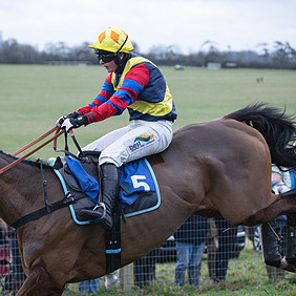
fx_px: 1867
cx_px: 203
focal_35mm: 193
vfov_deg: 9.1
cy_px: 131
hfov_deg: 9.1
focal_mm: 70
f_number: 2.8
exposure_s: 1/2000
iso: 800
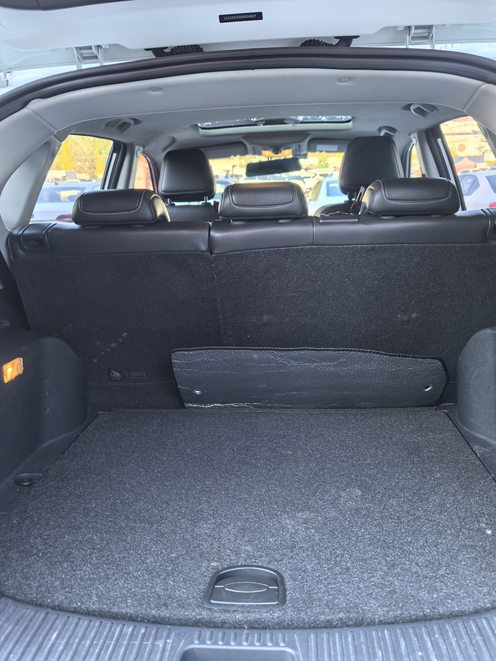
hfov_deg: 51.4
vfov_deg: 65.3
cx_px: 248
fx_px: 516
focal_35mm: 27
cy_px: 330
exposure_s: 1/109
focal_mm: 6.98
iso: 50
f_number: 1.4
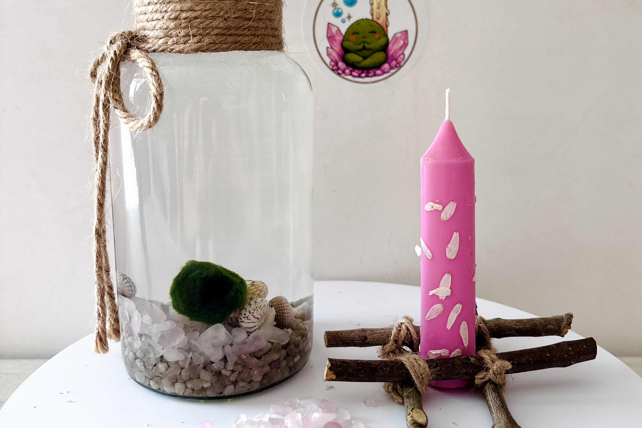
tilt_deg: -9.0
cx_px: 328
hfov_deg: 51.9
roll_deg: -0.2
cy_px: 144
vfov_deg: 35.6
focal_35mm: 37
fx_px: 660
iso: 160
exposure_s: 1/60
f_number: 1.6
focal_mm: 5.96
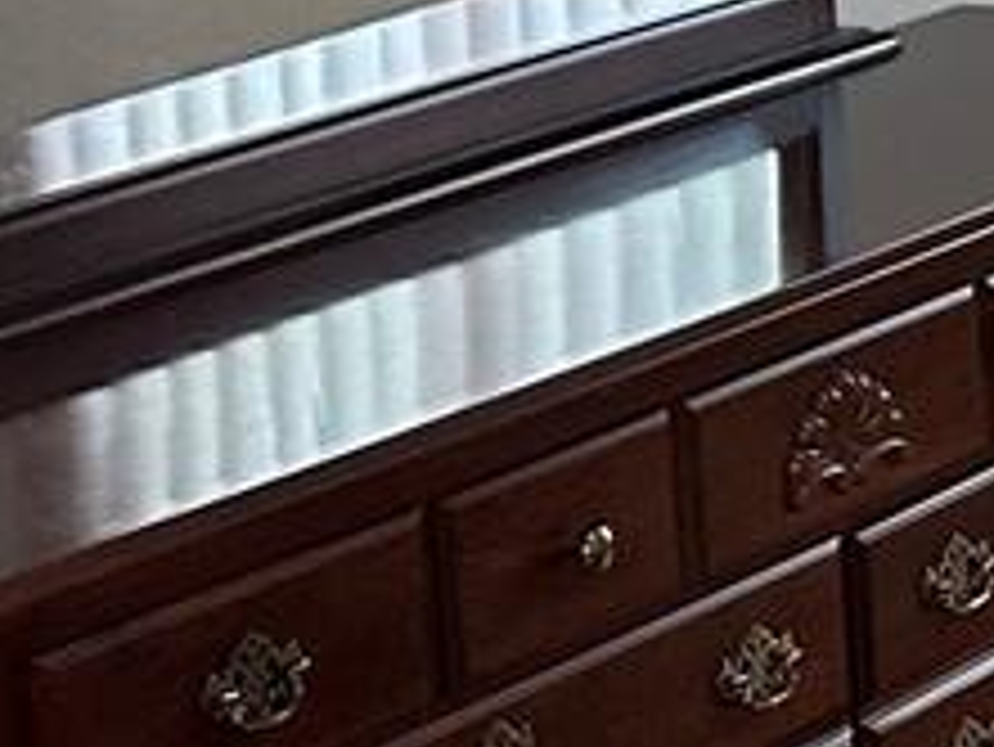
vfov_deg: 8.4
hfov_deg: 8.9
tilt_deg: -8.8
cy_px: -153
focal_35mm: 174
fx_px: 4999
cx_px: 3126
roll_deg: -0.1
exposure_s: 1/60
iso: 160
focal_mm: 6.86
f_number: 1.78
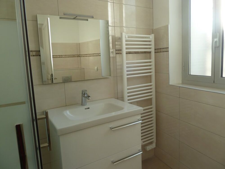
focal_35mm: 25
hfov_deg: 69.4
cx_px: 112
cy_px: 84
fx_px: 162
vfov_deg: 54.9
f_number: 3.3
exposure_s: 1/60
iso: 80
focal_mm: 4.1
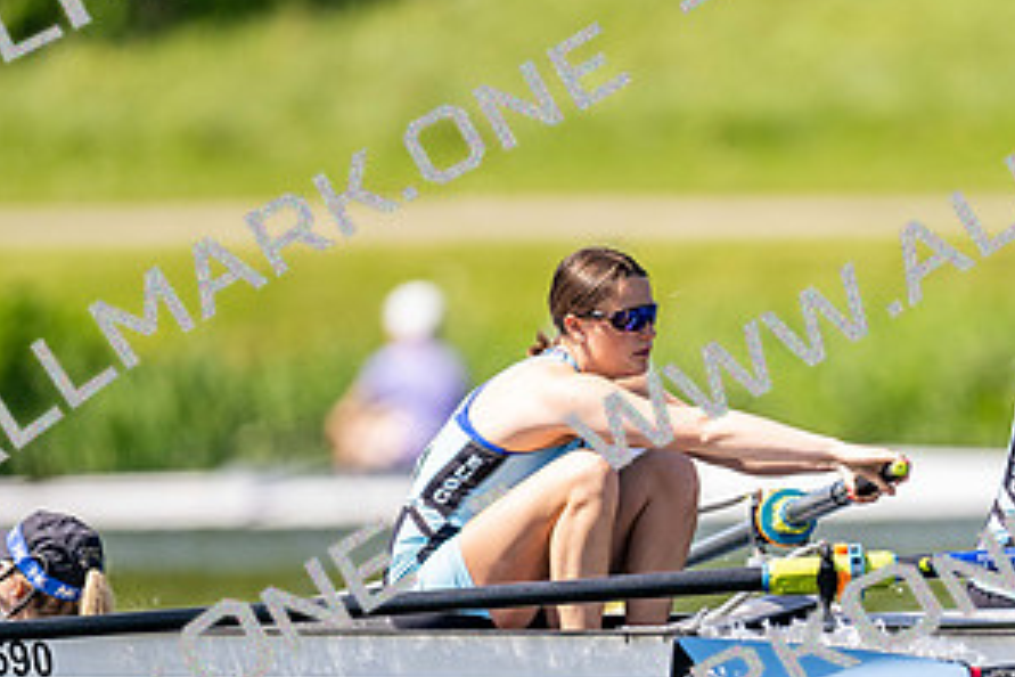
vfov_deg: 1.2
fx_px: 33069
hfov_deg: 1.8
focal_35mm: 1173
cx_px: 988
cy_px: 480
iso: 360
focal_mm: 600
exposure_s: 1/2500
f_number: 4
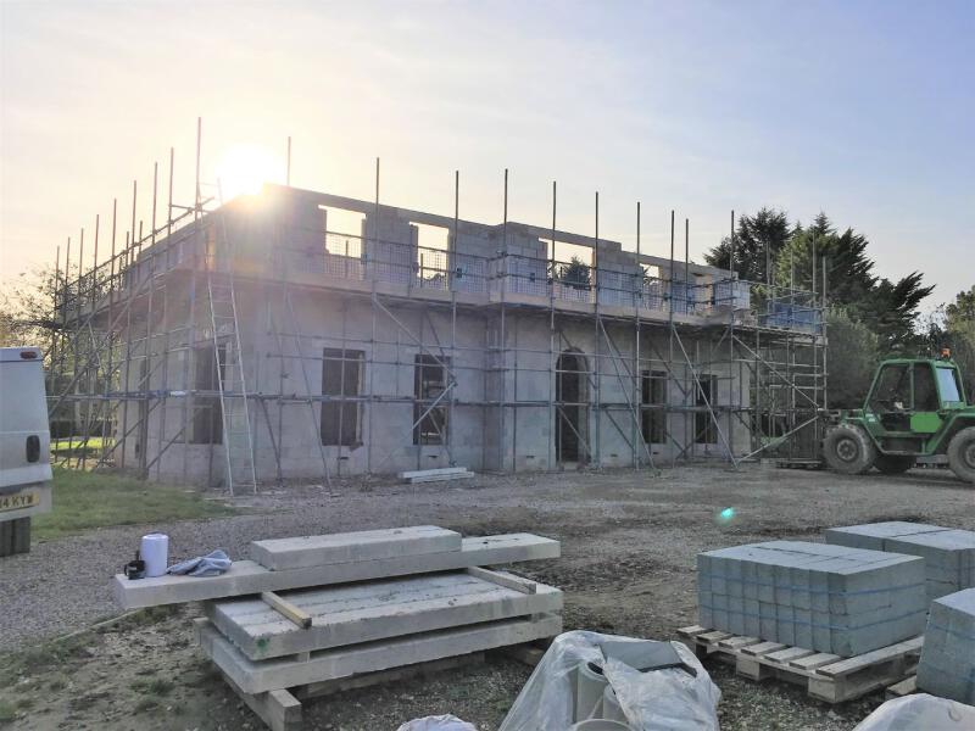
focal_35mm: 29
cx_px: 488
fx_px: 817
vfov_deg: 48.2
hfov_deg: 61.7
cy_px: 366
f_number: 2.2
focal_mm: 4.15
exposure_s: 1/4274
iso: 25
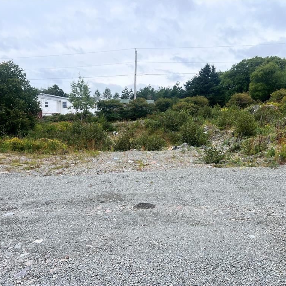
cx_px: 128
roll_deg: -1.2
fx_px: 290
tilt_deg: -3.6
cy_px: 144
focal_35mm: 31
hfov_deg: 52.4
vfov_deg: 52.5
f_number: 1.5
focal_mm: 5.7
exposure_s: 1/2994
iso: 50
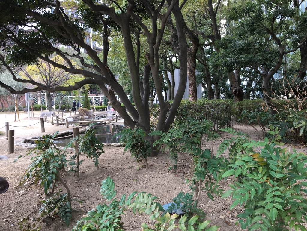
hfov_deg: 61.7
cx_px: 154
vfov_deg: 48.2
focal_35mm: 29
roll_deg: +1.2
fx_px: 257
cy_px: 116
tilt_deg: -4.6
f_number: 2.2
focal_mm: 4.15
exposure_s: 1/60
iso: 25
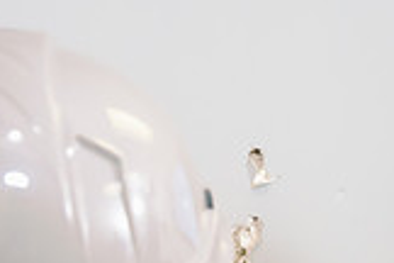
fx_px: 996
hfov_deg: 20.0
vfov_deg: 14.6
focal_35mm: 91
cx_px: 551
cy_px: 294
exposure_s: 1/200
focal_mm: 24
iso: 800
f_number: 5.6
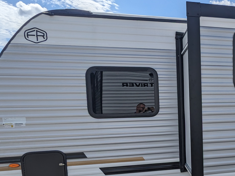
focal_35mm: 35
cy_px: 126
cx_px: 215
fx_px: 238
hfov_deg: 47.0
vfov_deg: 39.9
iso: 38
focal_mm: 2.22
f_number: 2.2
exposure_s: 1/2604
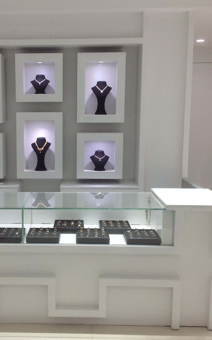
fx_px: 481
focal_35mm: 52
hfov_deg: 24.7
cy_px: 170
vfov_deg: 38.9
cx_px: 61
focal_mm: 4.28
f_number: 2.4
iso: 64
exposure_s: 1/120
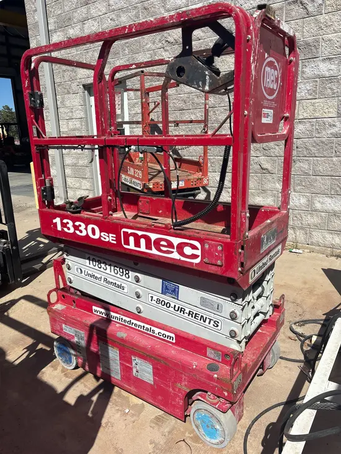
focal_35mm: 26
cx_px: 170
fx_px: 341
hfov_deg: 53.1
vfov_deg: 67.3
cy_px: 227
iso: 50
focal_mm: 5.96
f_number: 1.6
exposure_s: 1/5348
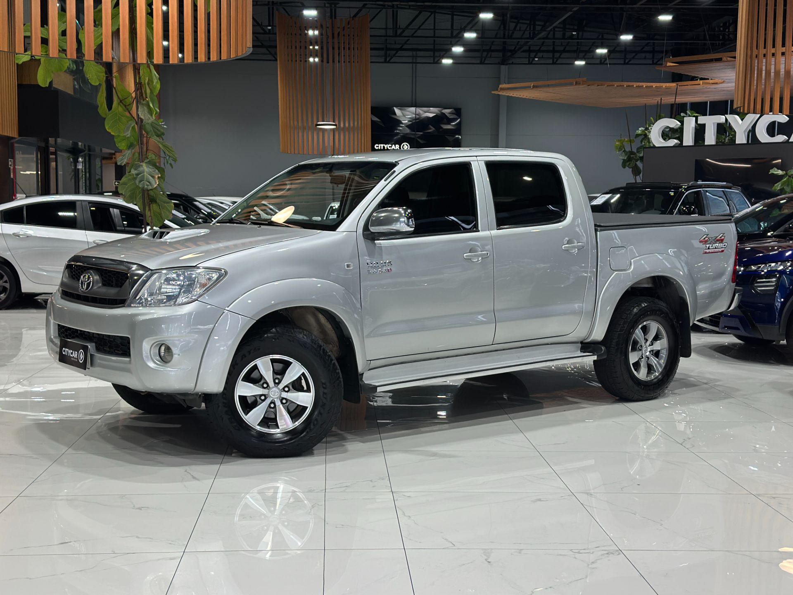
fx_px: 1100
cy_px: 298
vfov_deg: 30.3
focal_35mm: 48
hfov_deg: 39.7
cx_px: 396
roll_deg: -0.7
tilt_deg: -5.9
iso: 125
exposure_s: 1/120
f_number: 1.78
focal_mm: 6.86
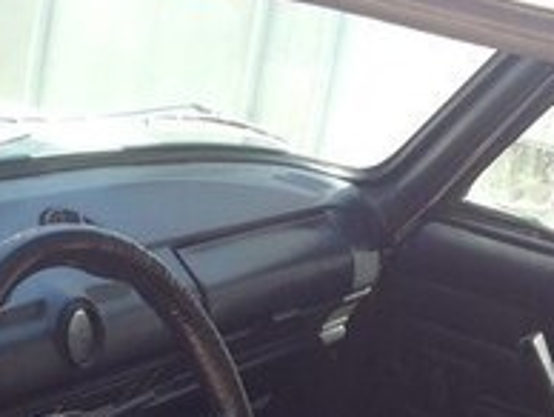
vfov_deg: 12.7
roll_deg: -11.4
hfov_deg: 17.5
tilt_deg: -24.9
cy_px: 590
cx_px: 183
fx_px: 1795
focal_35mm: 112
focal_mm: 4.12
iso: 50
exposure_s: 1/122
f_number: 2.4
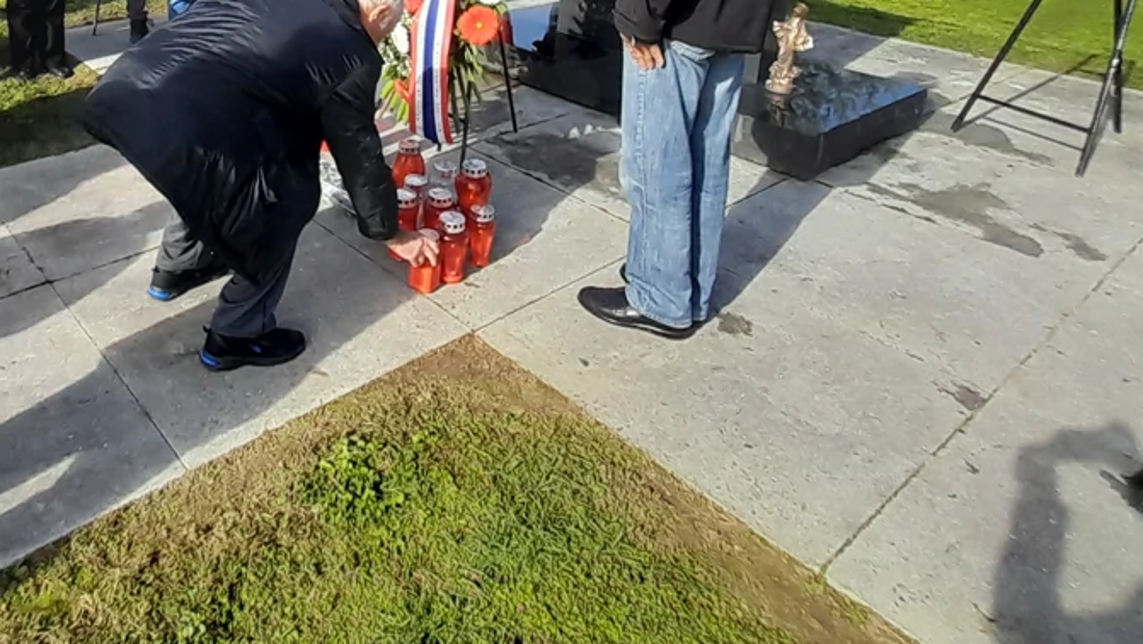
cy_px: 0
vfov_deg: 38.2
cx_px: 283
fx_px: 819
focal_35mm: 27
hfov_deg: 65.5
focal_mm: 1.13
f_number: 2.2
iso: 40
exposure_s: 1/1018
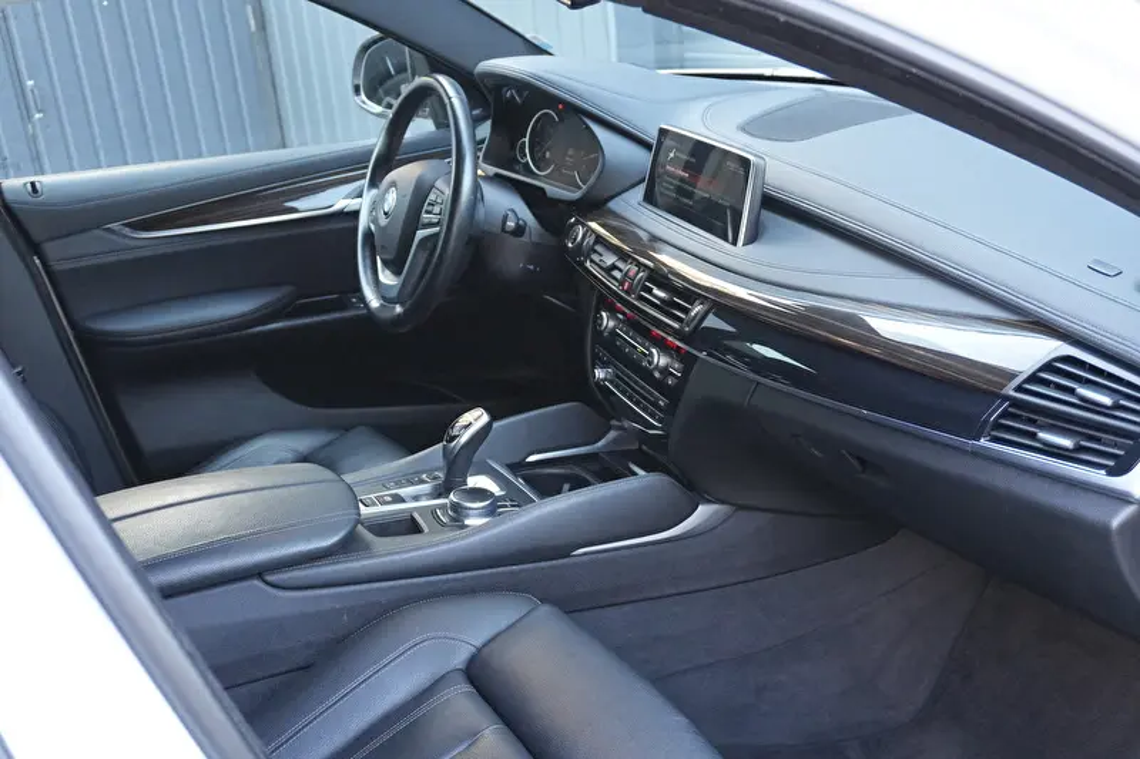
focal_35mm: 42
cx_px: 570
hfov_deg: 46.4
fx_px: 1330
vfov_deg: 31.9
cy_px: 380
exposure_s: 1/160
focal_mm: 28
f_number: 4.5
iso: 3200
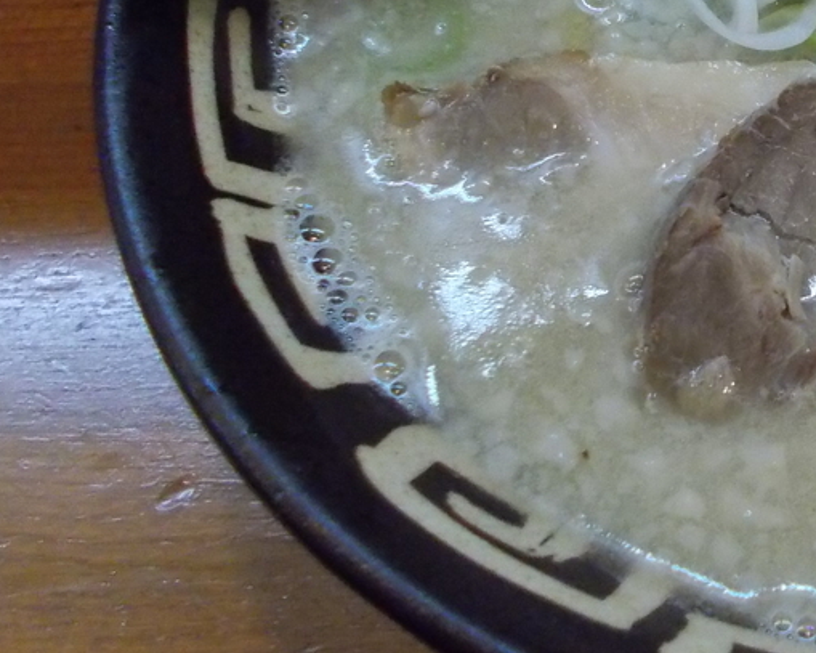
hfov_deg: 25.5
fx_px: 1666
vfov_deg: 21.5
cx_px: 896
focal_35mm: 69
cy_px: 16
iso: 800
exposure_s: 1/60
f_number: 3.4
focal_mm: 5.3
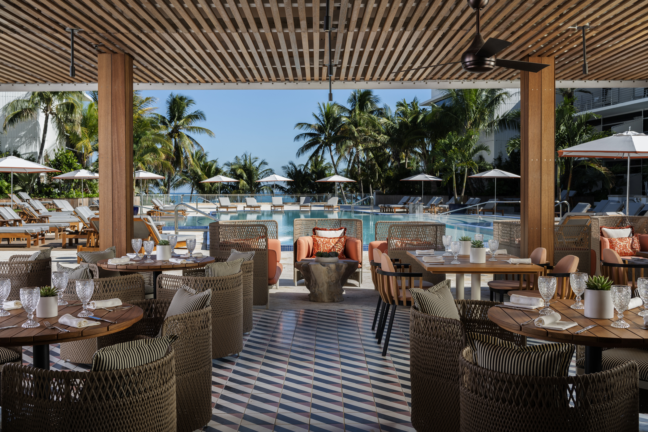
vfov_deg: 33.4
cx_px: 324
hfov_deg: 48.5
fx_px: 720
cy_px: 216
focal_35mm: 40
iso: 100
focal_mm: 40
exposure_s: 1/6
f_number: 8
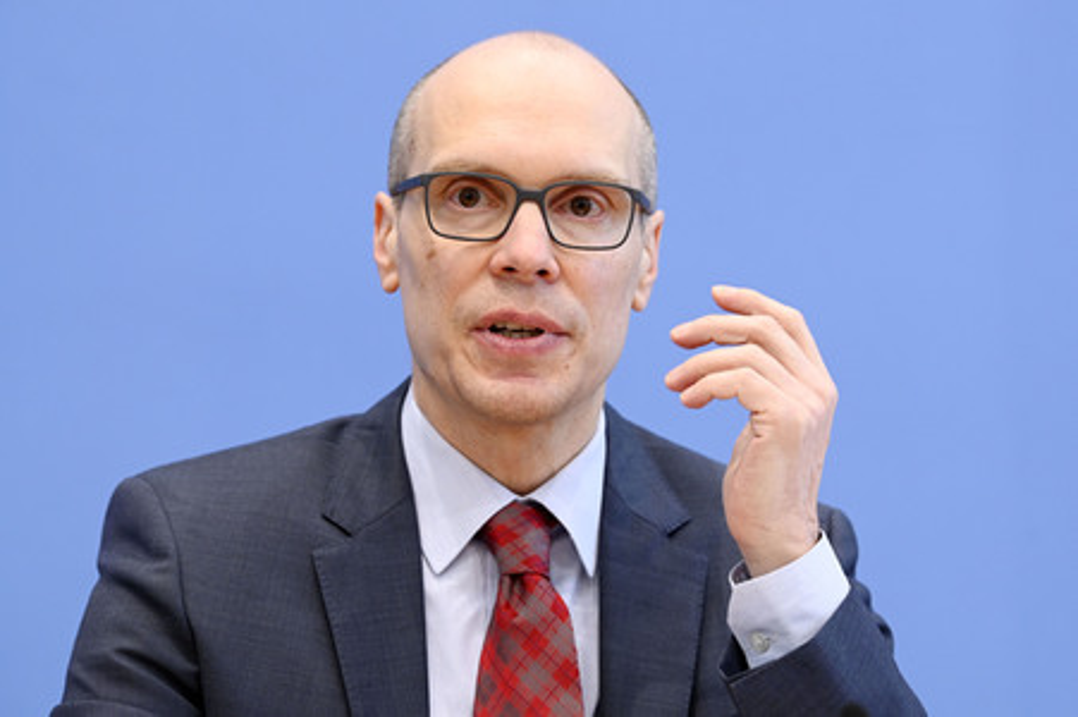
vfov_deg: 10.1
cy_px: 358
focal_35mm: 135
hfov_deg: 15.2
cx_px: 539
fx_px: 4039
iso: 2000
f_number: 5
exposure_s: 1/320
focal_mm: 135
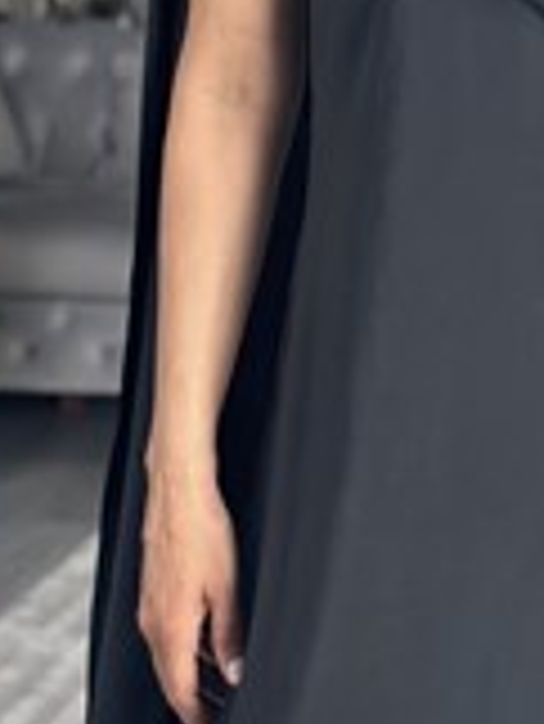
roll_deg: -1.2
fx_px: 3160
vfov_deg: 12.9
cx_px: 575
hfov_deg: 9.8
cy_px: -45
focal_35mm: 151
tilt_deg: -16.9
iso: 125
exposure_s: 1/116
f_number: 1.78
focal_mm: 6.86
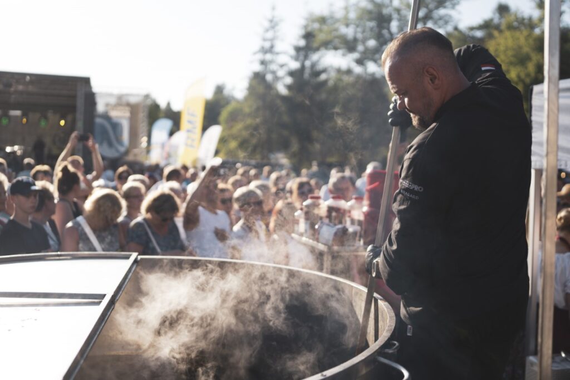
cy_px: 190
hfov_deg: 54.4
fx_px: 554
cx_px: 285
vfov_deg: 37.9
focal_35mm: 35
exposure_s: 1/2000
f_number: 1.8
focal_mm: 35
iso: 100
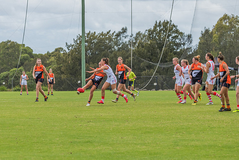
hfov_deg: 10.2
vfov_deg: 6.8
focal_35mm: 203
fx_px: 1345
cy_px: 75
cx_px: 112
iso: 800
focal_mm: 190
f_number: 9
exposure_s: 1/1600
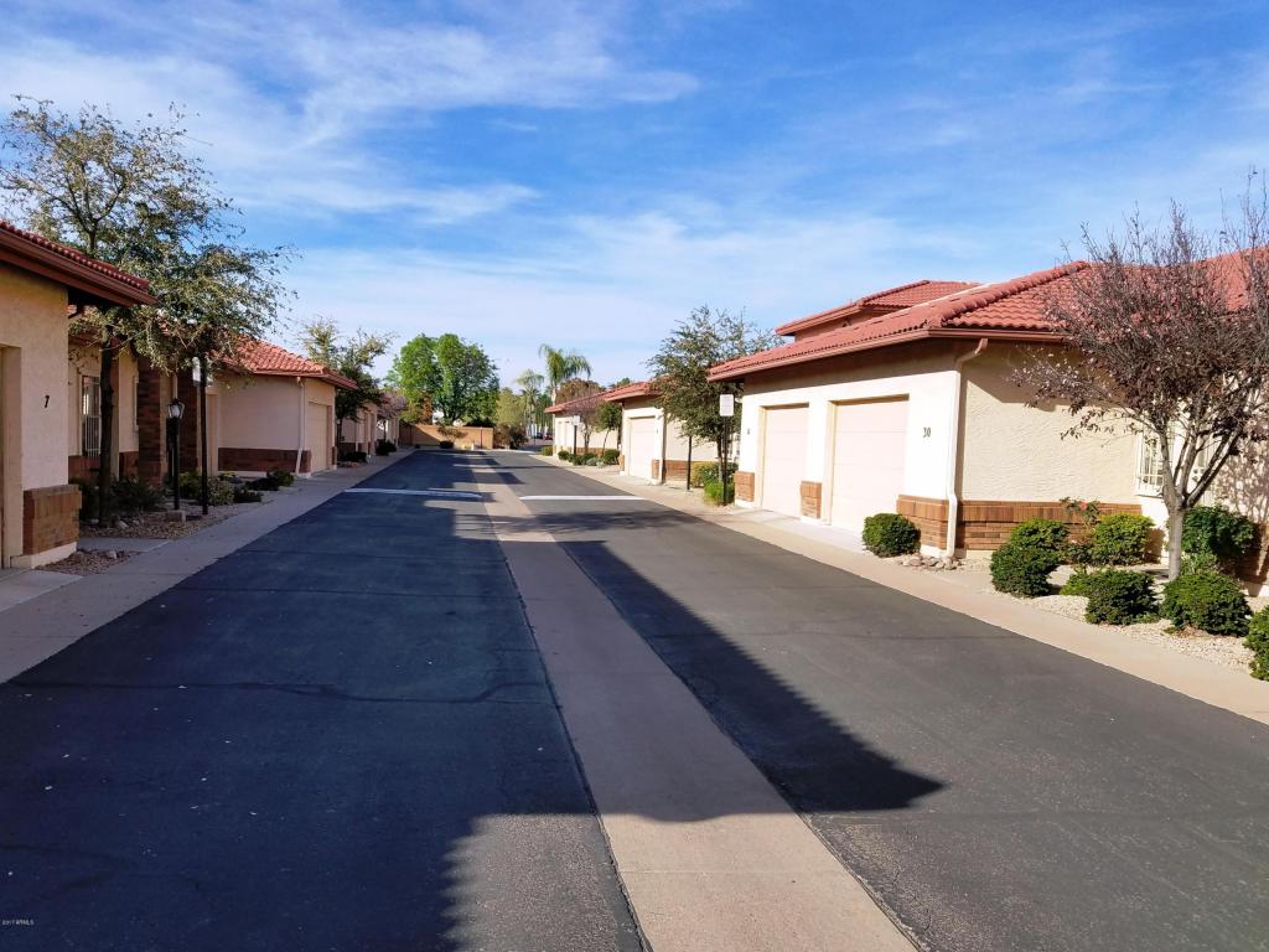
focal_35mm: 26
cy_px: 476
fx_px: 953
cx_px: 634
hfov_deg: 67.3
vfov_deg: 53.1
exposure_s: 1/2840
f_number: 1.7
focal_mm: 4.2
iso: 50
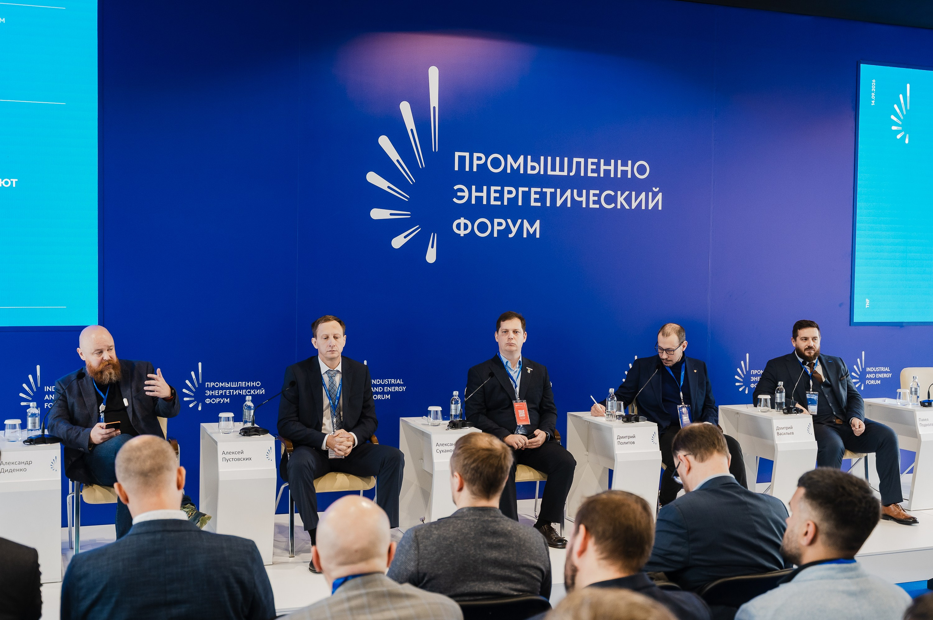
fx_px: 1153
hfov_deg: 44.1
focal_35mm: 45
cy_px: 311
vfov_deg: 30.1
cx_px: 481
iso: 1600
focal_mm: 41
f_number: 3.2
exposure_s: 1/200
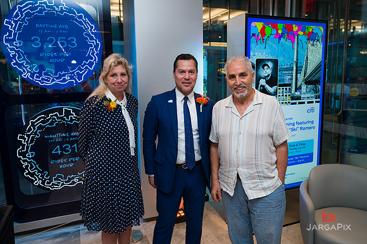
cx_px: 184
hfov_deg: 67.0
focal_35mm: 27
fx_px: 277
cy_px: 117
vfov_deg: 47.6
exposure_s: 1/160
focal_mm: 26
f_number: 3.2
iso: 400
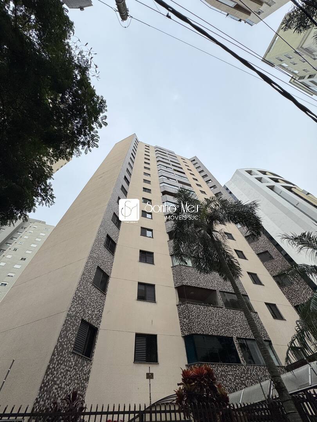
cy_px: 211
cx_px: 158
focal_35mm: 14
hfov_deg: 85.7
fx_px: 171
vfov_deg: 102.1
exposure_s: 1/1346
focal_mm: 2.22
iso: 50
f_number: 2.2
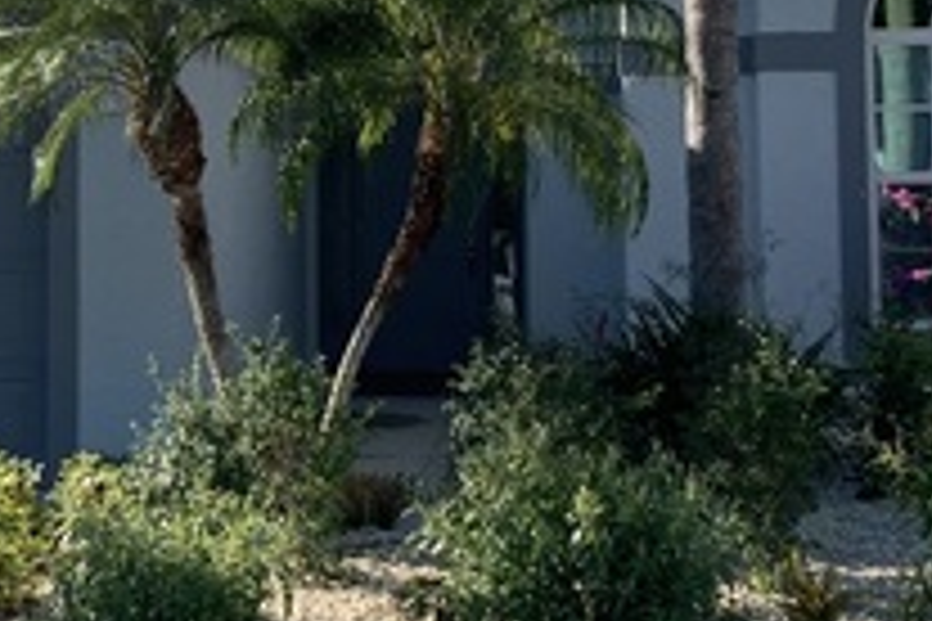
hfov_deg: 23.3
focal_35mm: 87
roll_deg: -1.0
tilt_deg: +6.8
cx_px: 295
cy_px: 99
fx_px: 2252
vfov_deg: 15.6
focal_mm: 4.25
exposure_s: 1/1235
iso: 25
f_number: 1.8
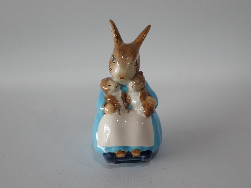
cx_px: 126
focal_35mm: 38
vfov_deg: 37.7
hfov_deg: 49.0
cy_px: 94
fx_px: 276
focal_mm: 6.83
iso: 200
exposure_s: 1/80
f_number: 2.7
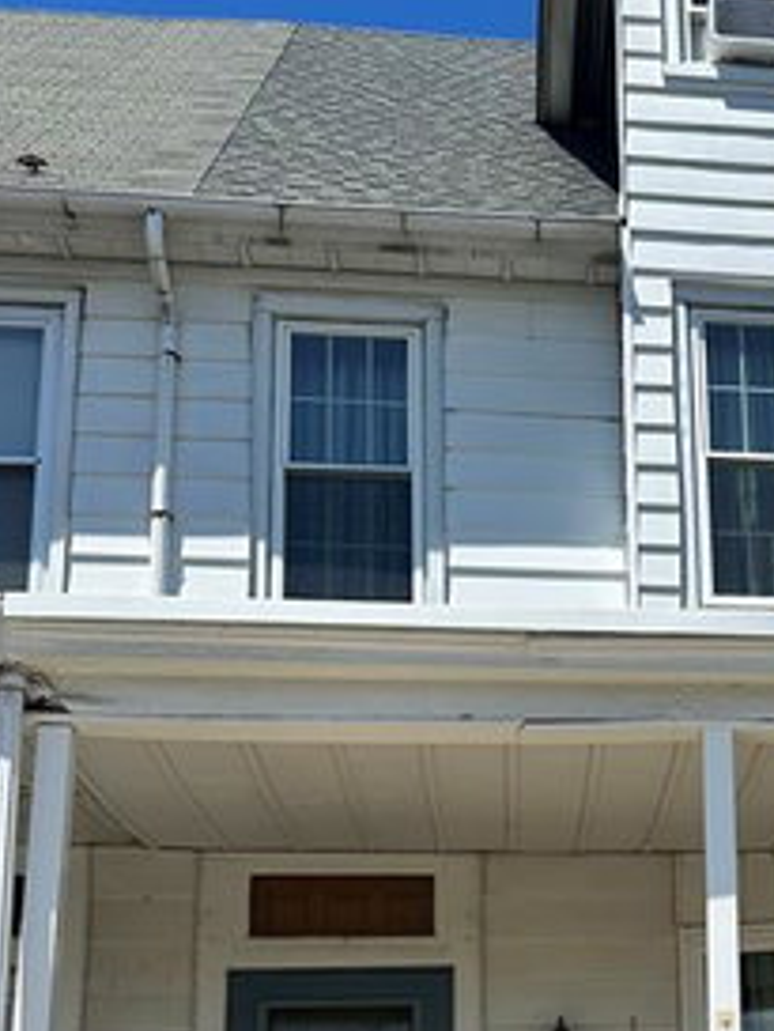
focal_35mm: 60
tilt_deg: +15.9
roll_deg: +2.2
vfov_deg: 31.0
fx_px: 1787
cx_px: 766
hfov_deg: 23.5
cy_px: 886
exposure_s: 1/5848
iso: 80
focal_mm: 6.86
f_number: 1.78
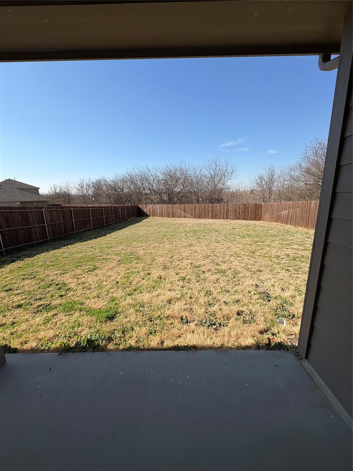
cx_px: 176
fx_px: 190
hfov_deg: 85.7
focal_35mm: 14
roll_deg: +0.6
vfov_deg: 102.1
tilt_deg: -11.9
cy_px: 236
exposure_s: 1/1832
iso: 40
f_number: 2.2
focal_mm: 2.22
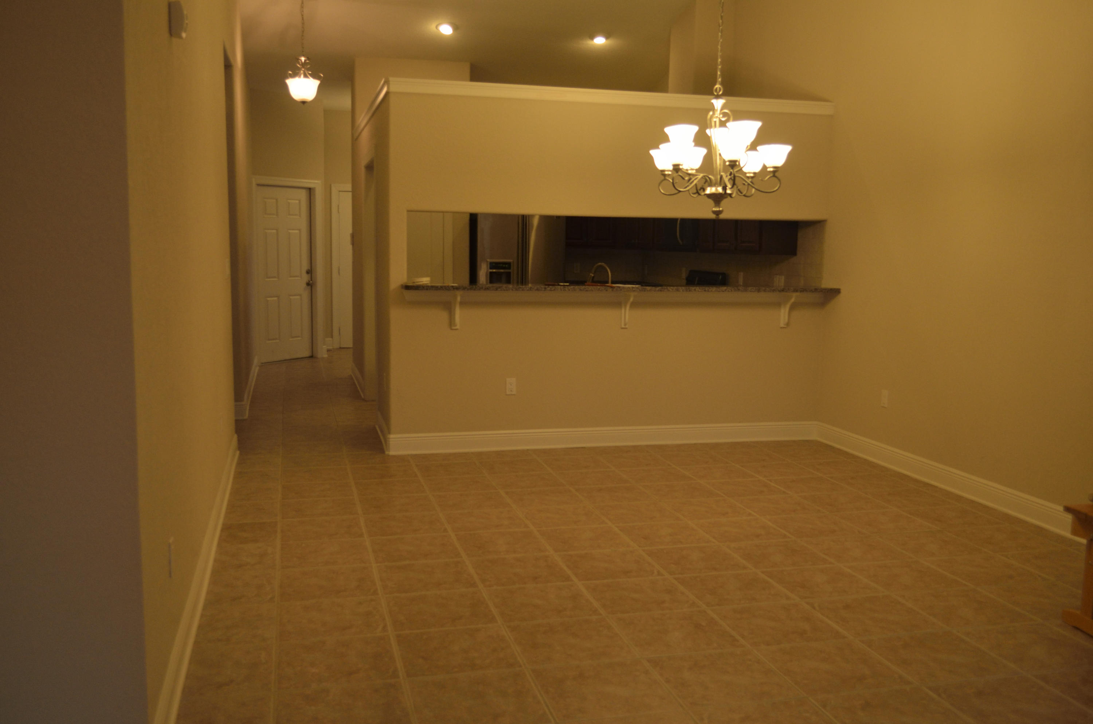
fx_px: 1000
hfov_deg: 57.3
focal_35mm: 33
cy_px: 362
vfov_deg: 39.8
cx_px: 546
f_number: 4
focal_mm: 22
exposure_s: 1/60
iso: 500
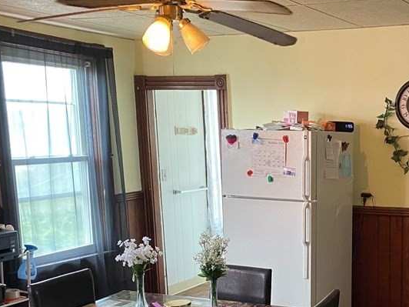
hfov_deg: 36.3
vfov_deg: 28.6
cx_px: 351
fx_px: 591
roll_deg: +0.4
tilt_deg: -10.3
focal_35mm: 50
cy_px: 234
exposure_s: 1/60
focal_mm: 4.25
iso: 500
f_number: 1.8
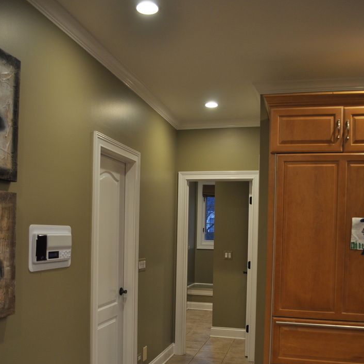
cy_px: 243
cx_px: 181
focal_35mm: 35
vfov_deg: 46.5
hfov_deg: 47.2
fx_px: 416
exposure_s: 1/60
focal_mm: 18
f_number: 4
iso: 400
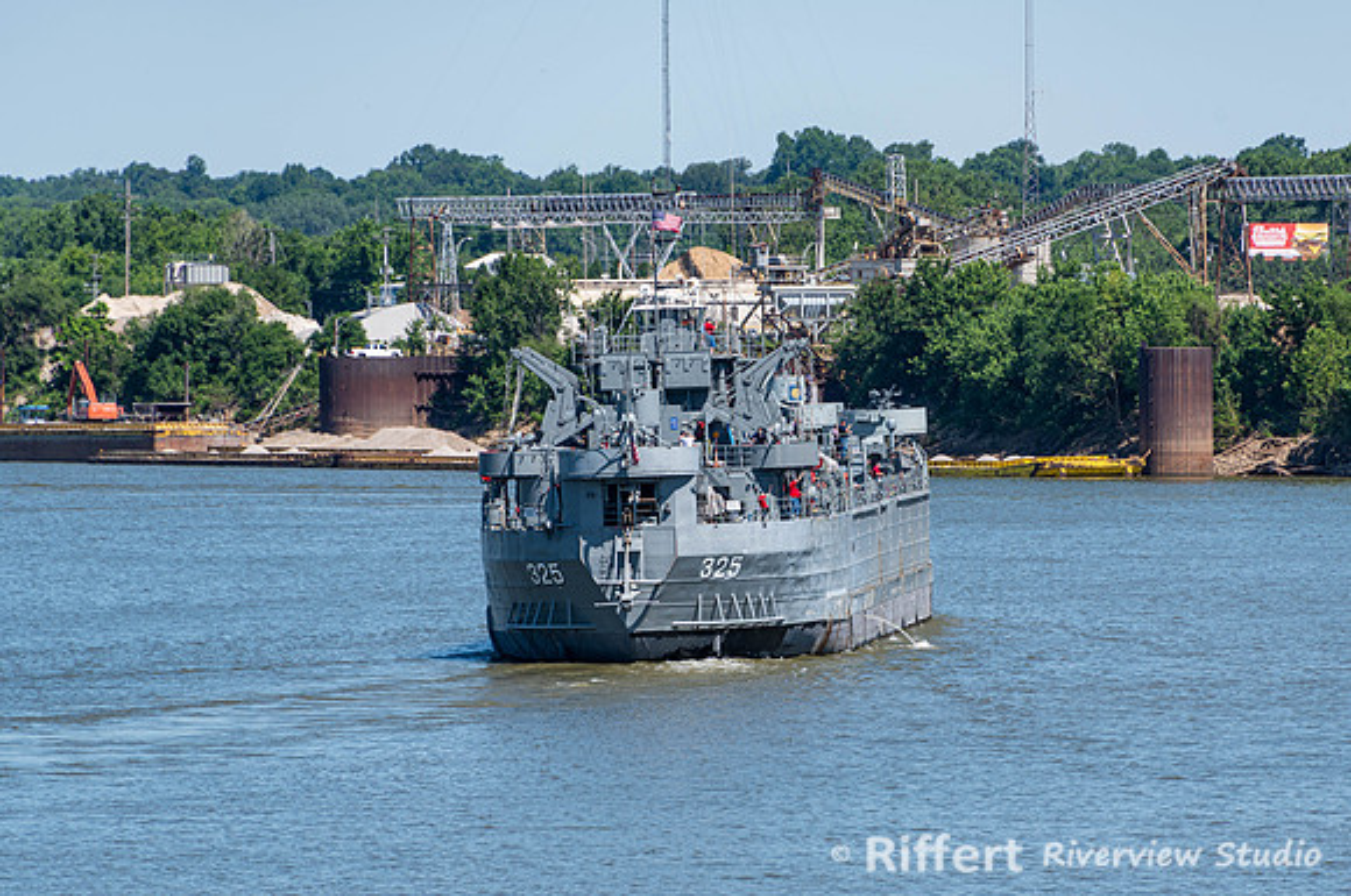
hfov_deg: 5.9
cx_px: 780
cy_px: 513
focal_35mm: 352
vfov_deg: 3.9
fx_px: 13175
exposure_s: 1/250
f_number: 8
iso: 64
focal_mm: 300
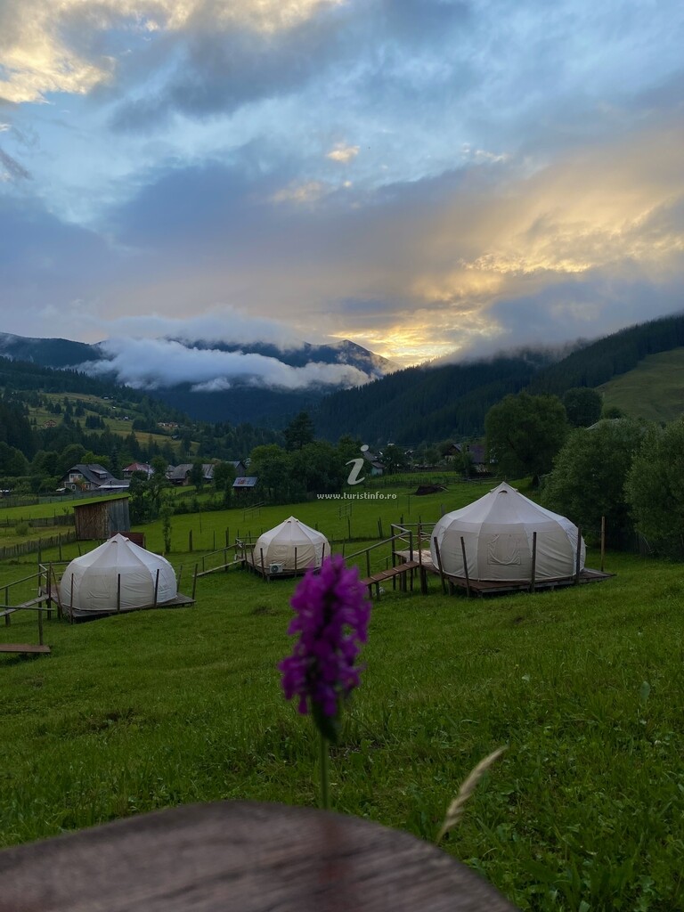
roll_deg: -0.2
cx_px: 342
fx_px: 685
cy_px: 456
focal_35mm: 26
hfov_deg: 53.1
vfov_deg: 67.3
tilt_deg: -0.2
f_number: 1.8
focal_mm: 4.25
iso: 32
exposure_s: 1/782
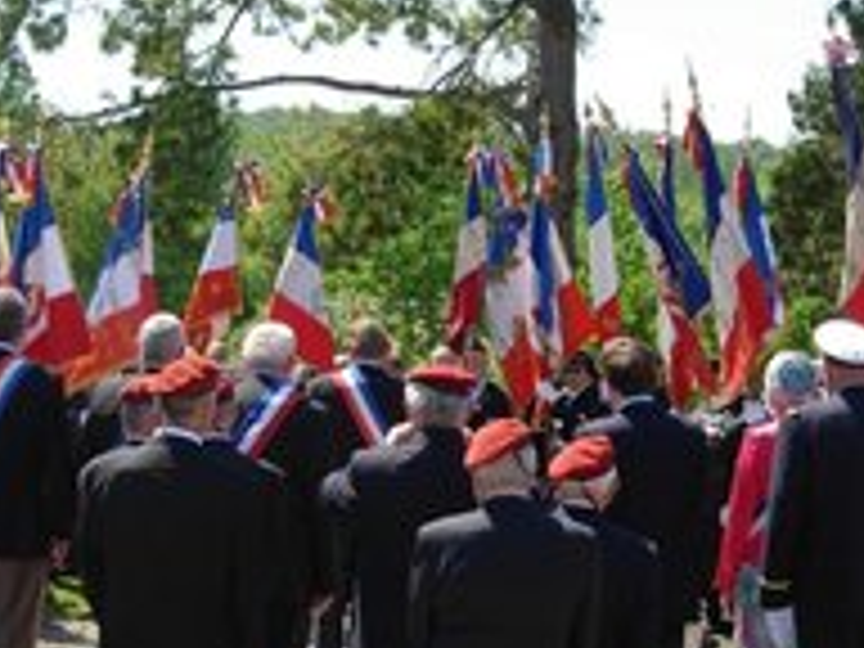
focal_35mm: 121
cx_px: 360
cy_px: 306
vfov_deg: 12.2
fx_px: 3020
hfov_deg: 16.3
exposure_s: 1/470
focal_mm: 9.5
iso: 79
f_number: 3.3
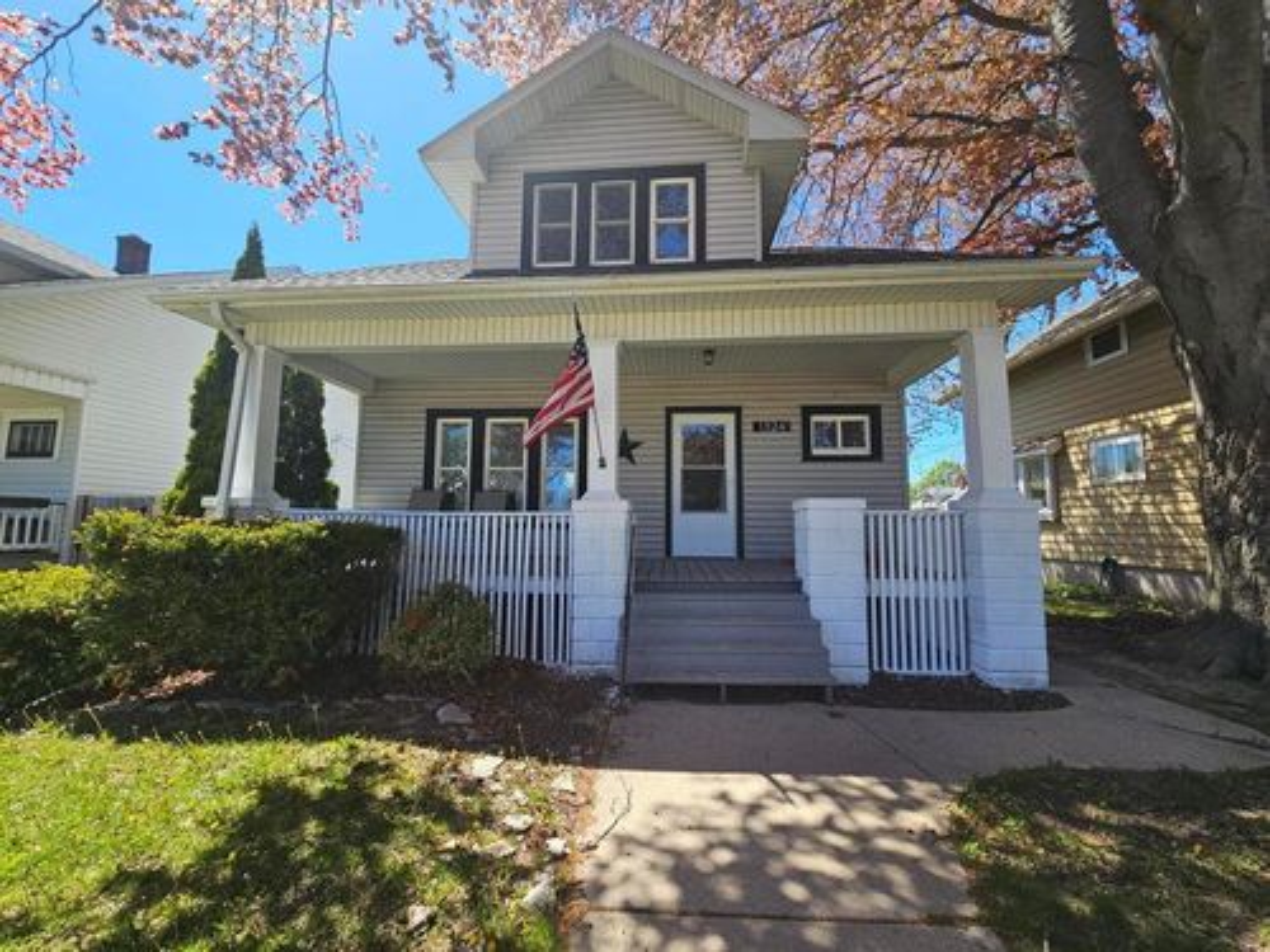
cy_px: 476
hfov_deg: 106.2
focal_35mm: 13
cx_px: 635
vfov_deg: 89.9
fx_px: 477
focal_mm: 2.2
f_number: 2.2
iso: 64
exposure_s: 1/1000
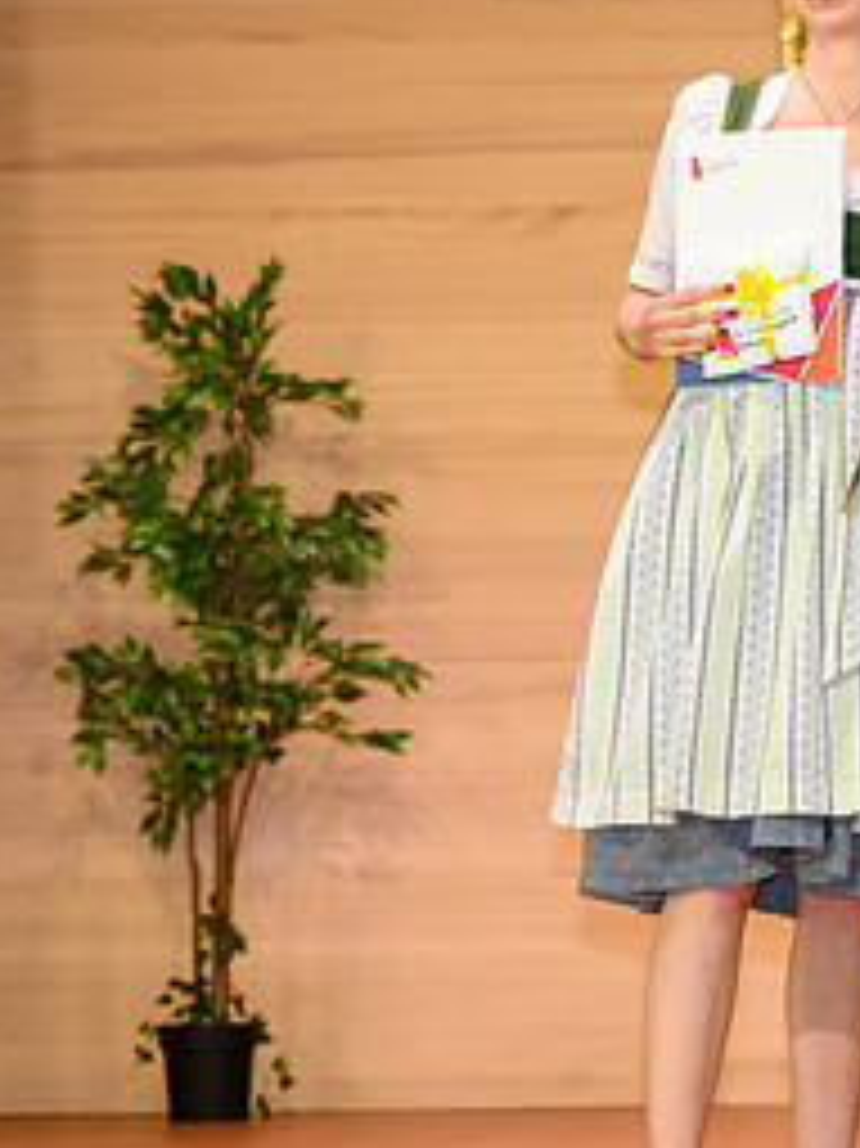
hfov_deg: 5.6
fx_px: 8819
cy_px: 421
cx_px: 907
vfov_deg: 7.4
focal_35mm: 266
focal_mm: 105
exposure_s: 1/200
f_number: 5
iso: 2000
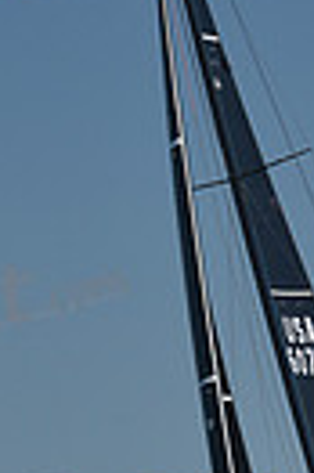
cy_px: 473
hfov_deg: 1.8
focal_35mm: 774
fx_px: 10153
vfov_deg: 2.7
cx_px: 316
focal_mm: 175
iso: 250
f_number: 6.3
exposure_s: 1/800
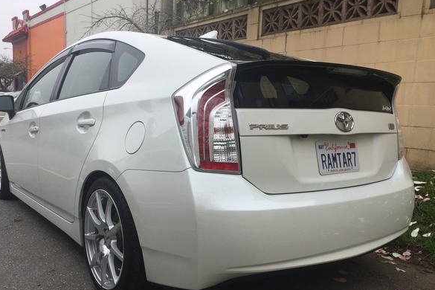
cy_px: 170
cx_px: 204
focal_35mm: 33
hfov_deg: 57.2
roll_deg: -3.1
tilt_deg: -8.7
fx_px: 399
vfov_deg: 39.8
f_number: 2.2
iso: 32
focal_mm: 4.15
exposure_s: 1/1041
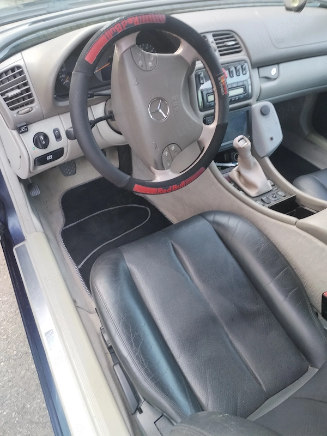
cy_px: 218
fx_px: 327
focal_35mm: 26
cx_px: 164
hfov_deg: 53.1
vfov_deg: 67.3
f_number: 1.8
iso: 500
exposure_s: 1/24
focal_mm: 4.75
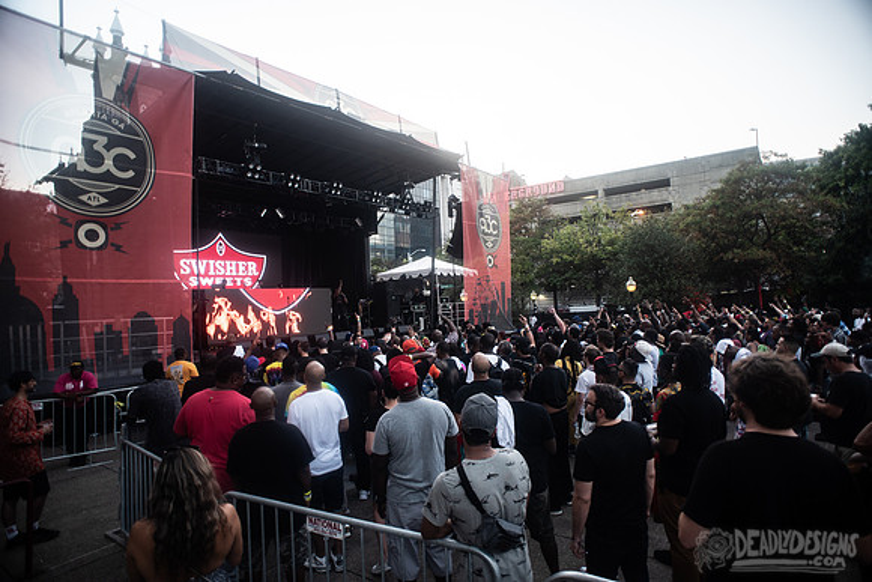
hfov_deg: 84.0
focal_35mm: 20
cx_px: 436
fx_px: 485
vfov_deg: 62.0
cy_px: 291
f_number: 3.5
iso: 250
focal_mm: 20
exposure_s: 1/125
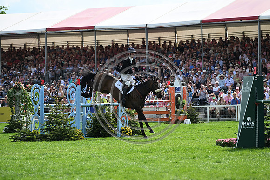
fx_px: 1500
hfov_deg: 10.3
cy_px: 90
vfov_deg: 6.9
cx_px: 135
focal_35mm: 200
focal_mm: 200
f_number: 4.5
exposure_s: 1/1250
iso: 220
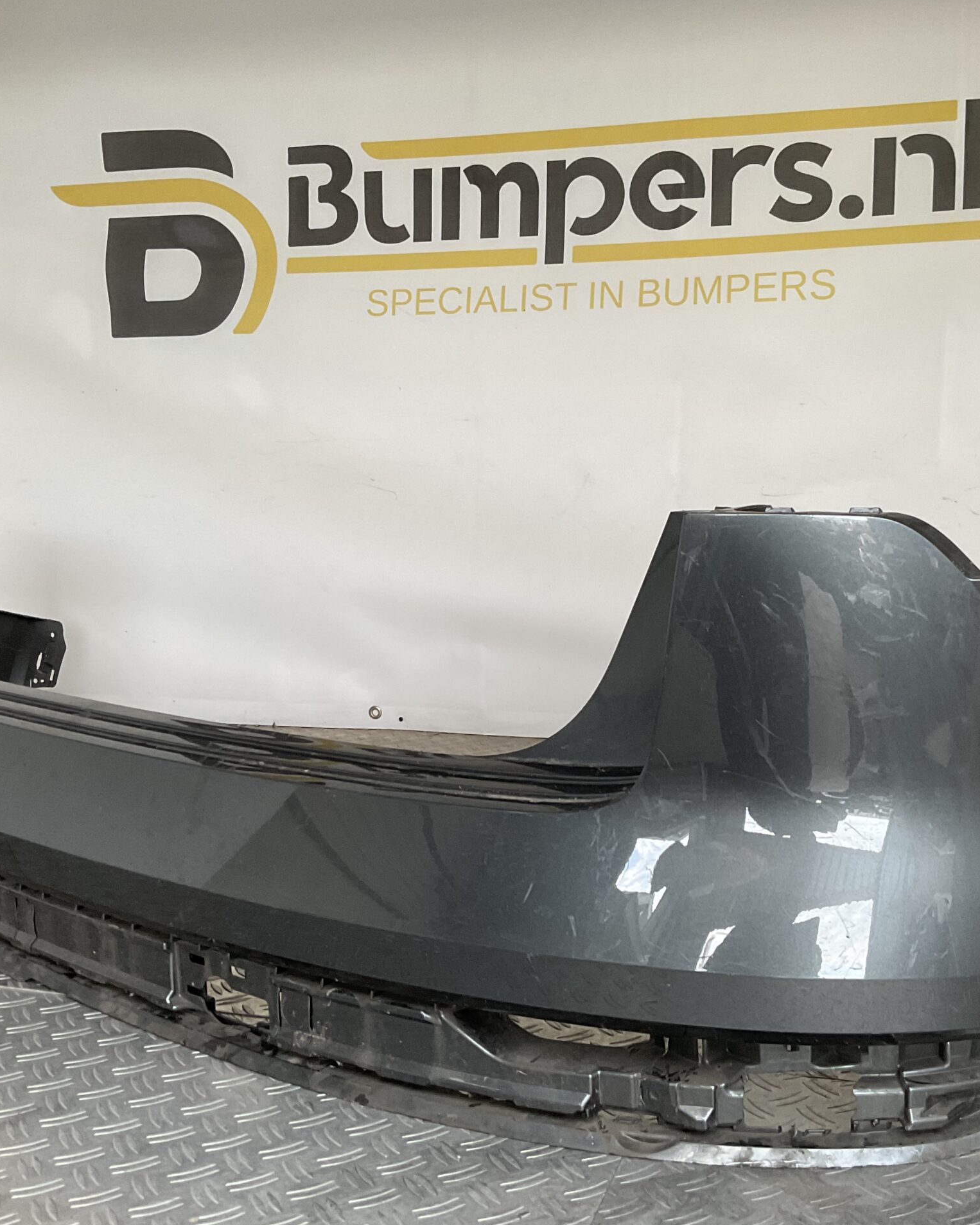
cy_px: 612
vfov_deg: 47.9
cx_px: 589
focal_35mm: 38
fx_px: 1377
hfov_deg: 39.0
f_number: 1.8
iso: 64
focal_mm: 3
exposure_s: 1/60
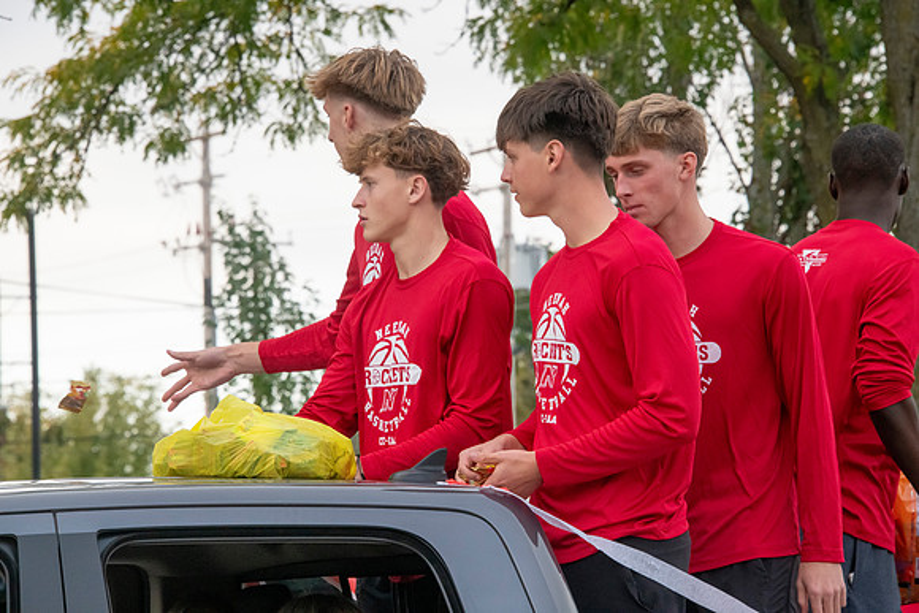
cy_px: 306
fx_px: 4851
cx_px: 460
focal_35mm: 190
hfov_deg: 10.8
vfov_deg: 7.2
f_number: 11
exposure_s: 1/640
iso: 3200
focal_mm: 190
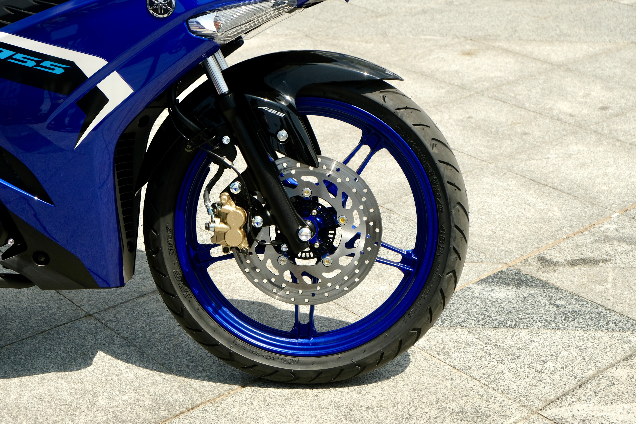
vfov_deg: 20.3
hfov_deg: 30.1
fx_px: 1184
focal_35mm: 67
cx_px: 318
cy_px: 212
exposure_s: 1/2000
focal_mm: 44.4
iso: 800
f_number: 7.1
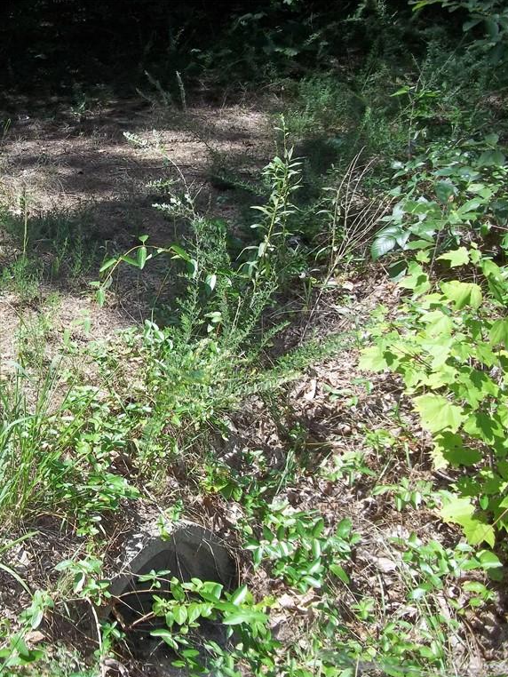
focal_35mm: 43
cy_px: 338
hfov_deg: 32.1
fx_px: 841
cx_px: 57
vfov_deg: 43.8
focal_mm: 5.7
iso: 64
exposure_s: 1/500
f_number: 2.9
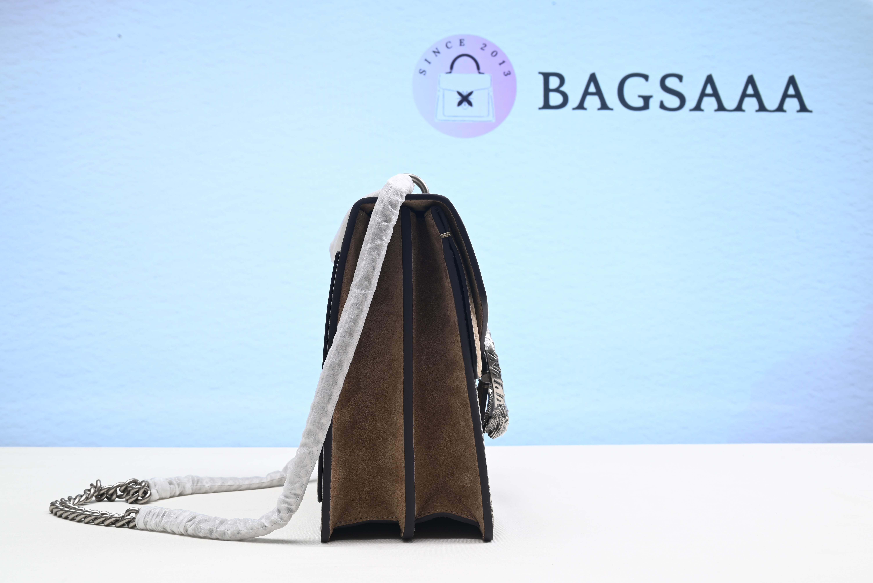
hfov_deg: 47.4
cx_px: 436
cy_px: 292
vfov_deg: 32.7
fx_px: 995
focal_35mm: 41
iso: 100
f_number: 16
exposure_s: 1/2
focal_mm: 41
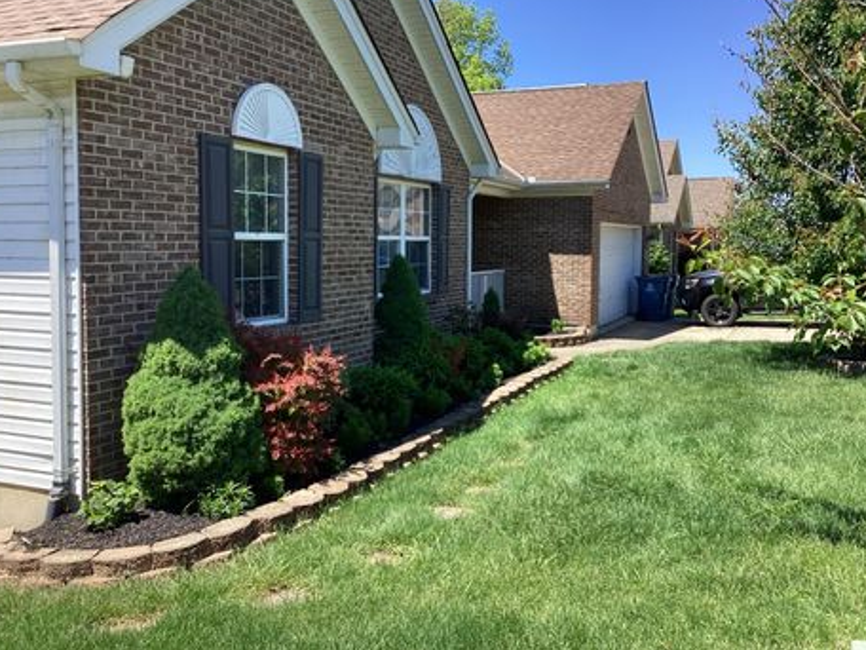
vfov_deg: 41.8
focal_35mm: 34
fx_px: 851
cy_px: 297
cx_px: 448
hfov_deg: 53.9
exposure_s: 1/473
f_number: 2.4
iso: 25
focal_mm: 3.3
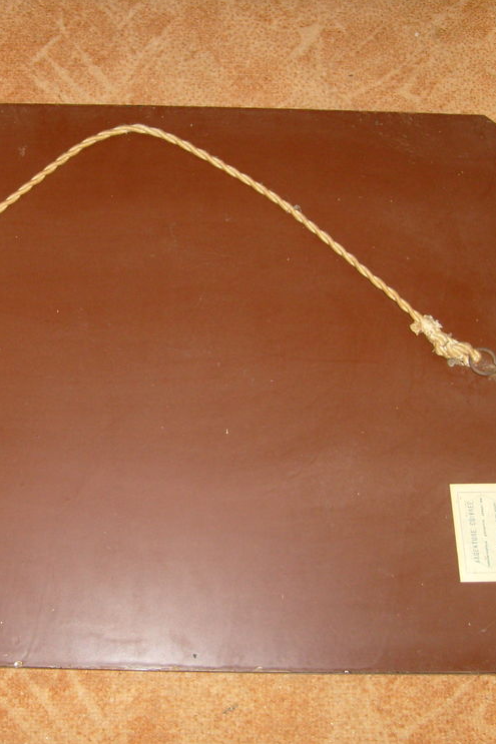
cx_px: 114
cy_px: 370
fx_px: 1013
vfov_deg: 40.4
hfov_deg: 27.1
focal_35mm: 49
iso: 100
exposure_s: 1/45
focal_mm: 5.8
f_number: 2.8
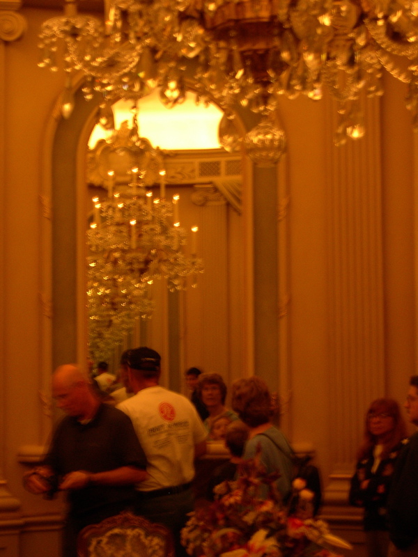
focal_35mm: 77
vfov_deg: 25.3
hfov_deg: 19.1
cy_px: 278
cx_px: 209
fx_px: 1240
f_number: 4
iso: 190
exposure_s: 1/4.6
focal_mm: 16.3
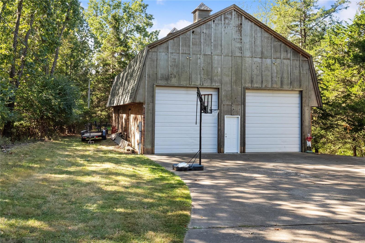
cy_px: 122
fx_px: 365
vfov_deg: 36.9
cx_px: 182
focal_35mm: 36
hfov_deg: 53.1
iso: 400
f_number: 10
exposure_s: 1/60
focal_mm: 18
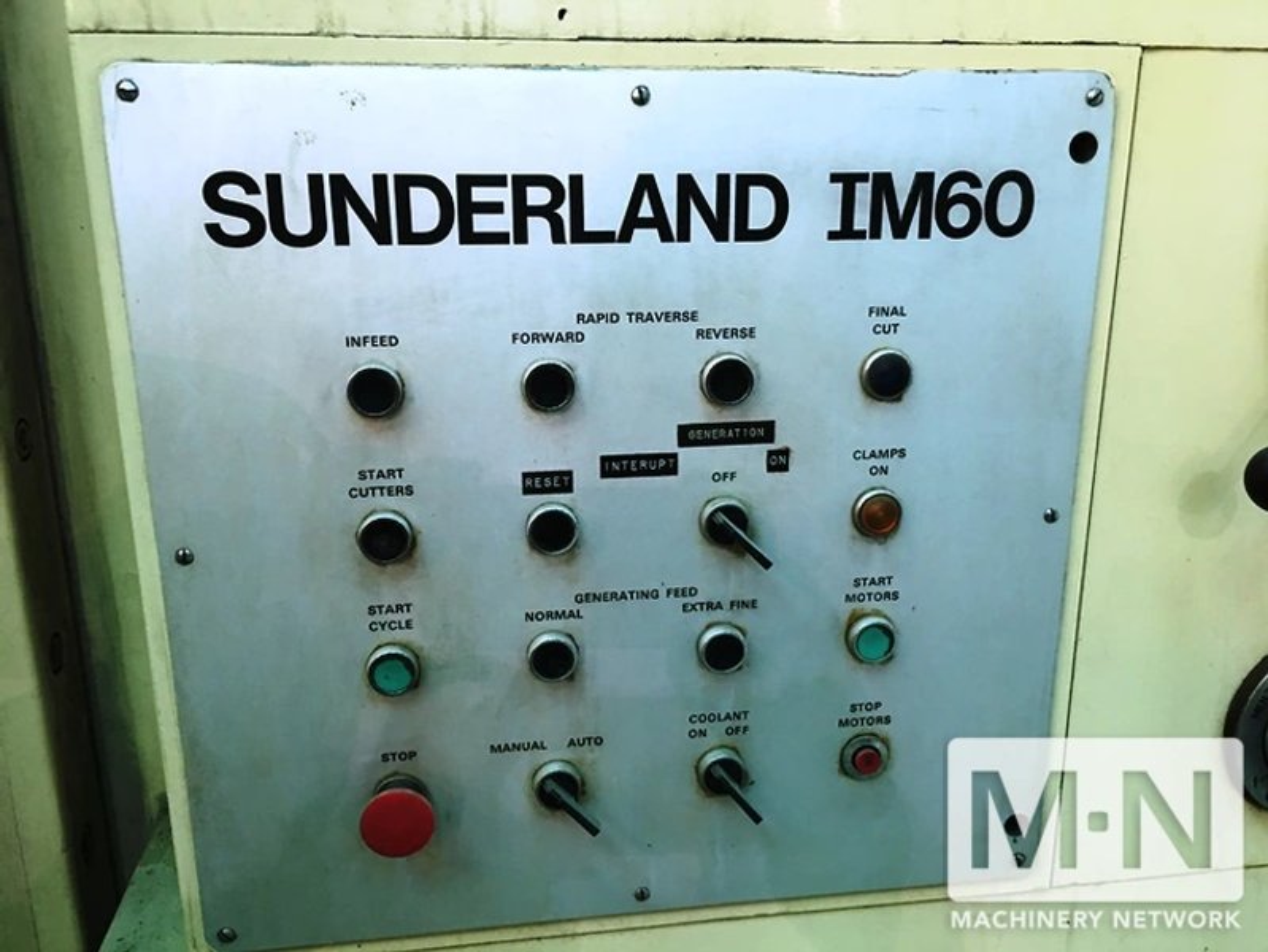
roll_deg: +1.0
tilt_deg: -14.2
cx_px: 634
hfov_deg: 61.6
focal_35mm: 29
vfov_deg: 48.3
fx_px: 1063
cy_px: 476
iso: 50
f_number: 2.2
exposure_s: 1/15
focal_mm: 4.15
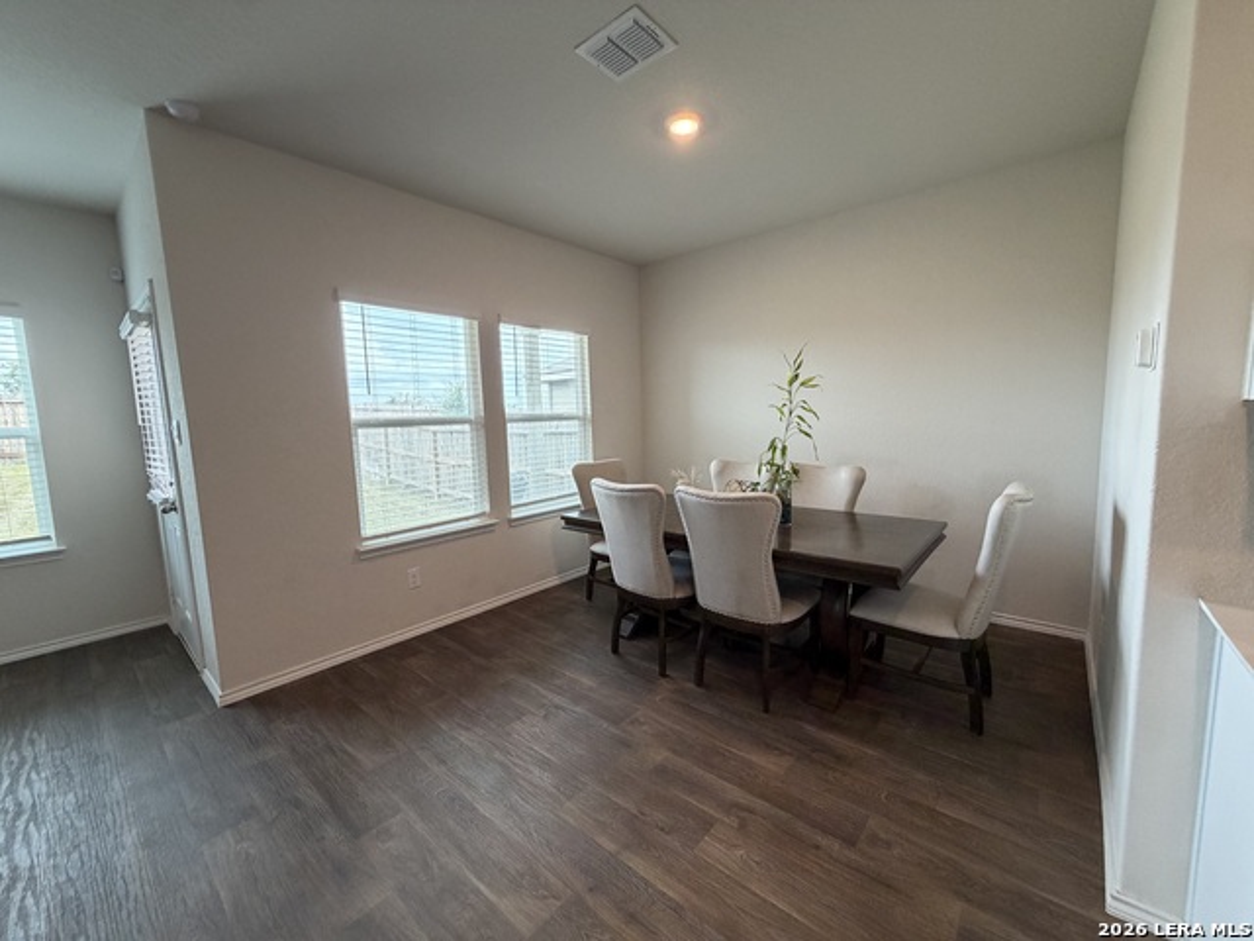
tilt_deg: -6.1
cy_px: 470
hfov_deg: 102.1
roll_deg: +2.3
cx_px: 627
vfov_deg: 85.7
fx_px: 507
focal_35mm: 14
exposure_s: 1/120
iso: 320
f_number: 2.2
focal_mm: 2.22
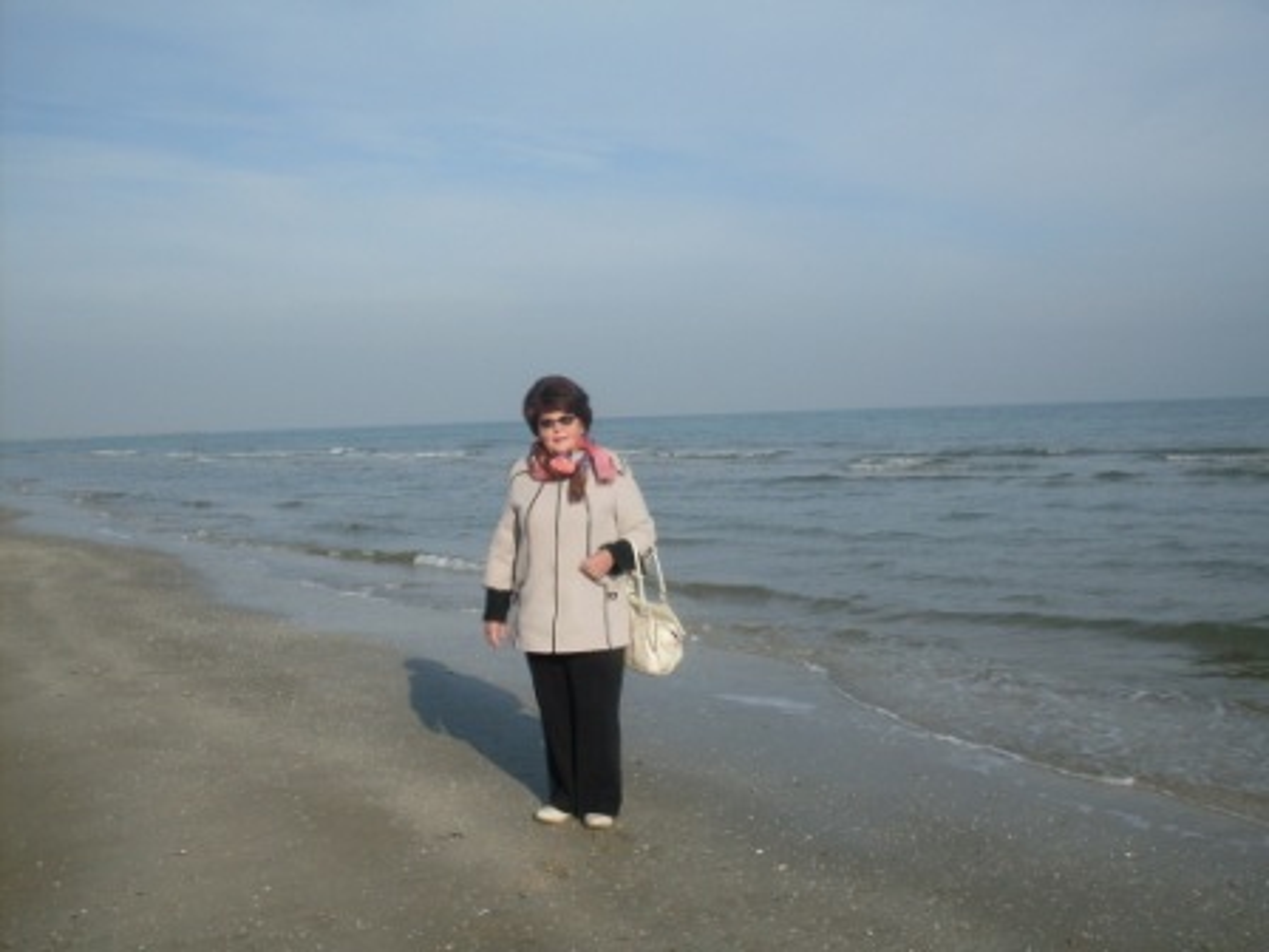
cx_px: 634
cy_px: 476
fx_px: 1393
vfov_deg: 37.7
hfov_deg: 49.0
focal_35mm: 38
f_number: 8.4
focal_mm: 6.3
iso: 80
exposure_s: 1/350
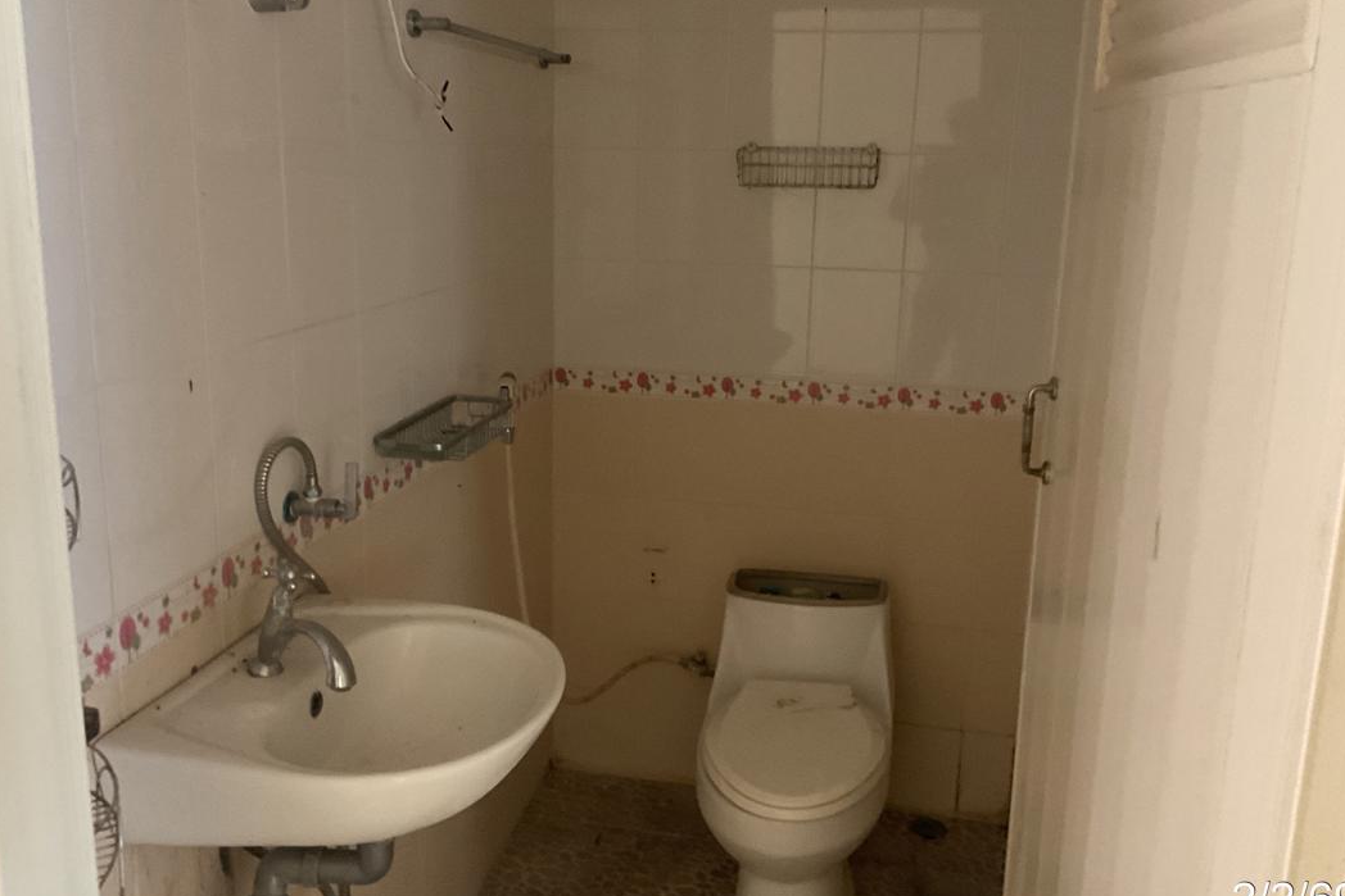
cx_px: 669
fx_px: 1233
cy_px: 419
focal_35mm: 33
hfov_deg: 57.2
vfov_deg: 40.0
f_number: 1.8
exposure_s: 1/30
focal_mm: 3
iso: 320
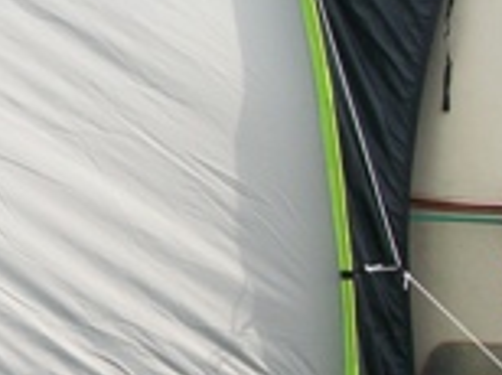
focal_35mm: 129
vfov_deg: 11.5
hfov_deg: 15.1
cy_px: 222
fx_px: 1868
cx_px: 20
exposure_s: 1/84.3
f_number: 8.8
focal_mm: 5.7
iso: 80
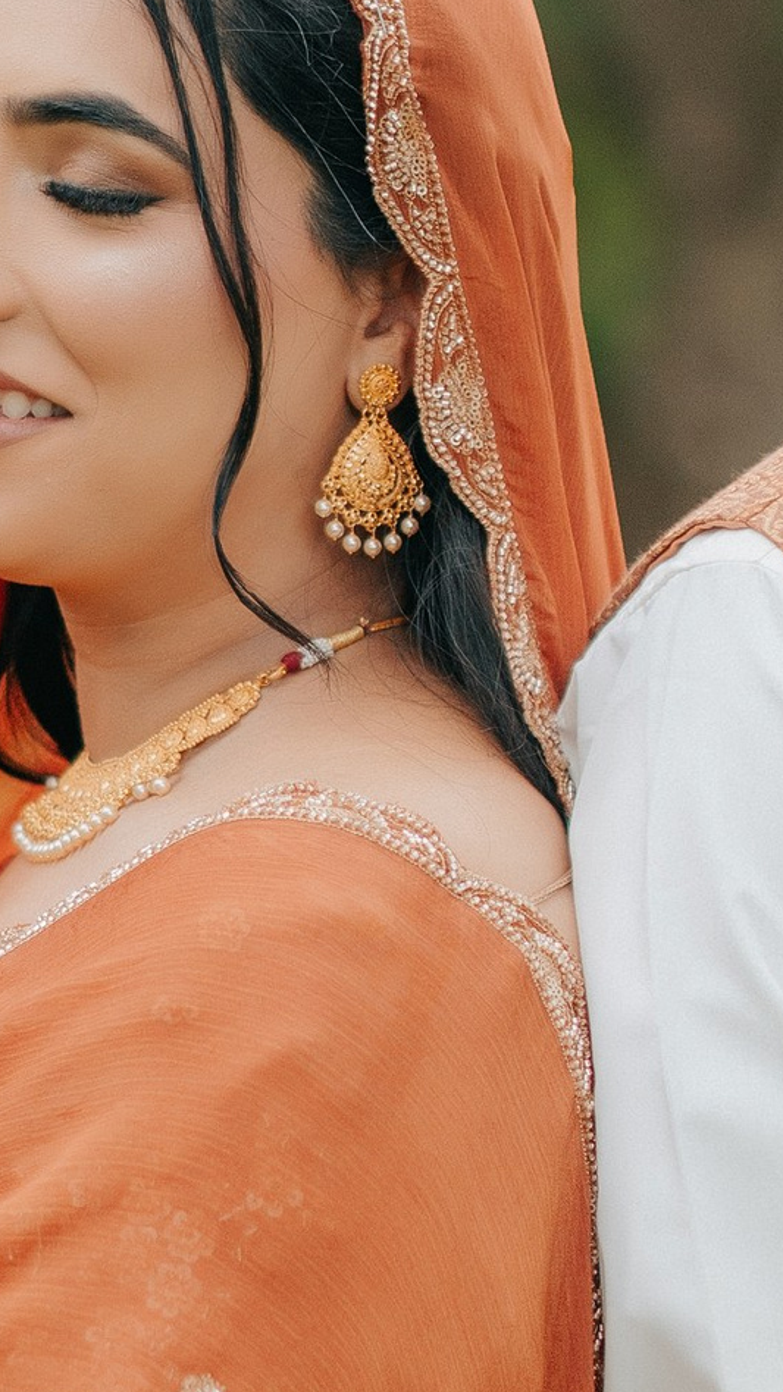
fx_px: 7828
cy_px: 835
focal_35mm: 212
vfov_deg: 10.2
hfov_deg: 5.7
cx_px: 636
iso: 200
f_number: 1.4
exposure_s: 1/1600
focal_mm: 50
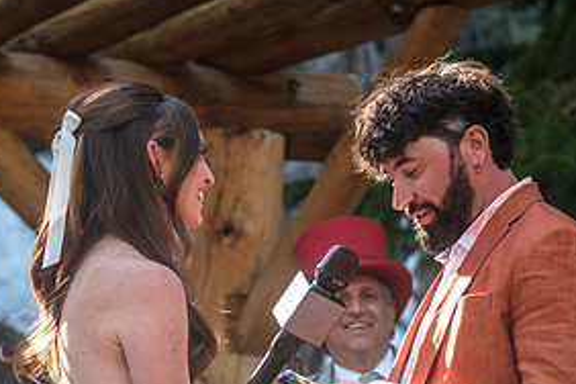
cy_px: 338
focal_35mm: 249
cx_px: 235
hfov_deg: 8.3
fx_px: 3984
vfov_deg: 5.5
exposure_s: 1/200
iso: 400
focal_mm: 80.4
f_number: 3.6
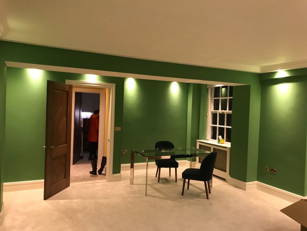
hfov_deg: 63.4
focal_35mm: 28
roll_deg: -2.1
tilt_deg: -0.9
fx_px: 248
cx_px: 154
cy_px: 116
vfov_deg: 49.7
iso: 80
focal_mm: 3.99
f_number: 1.8
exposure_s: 1/17
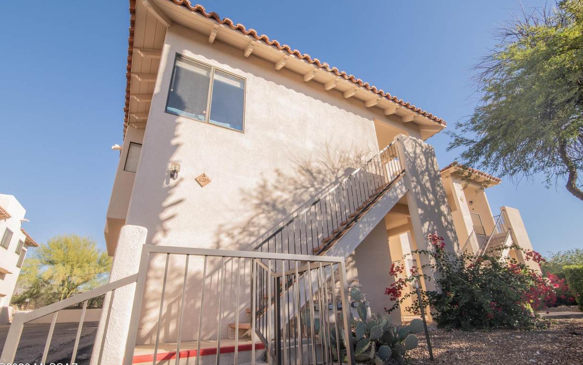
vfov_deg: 68.0
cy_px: 183
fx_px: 270
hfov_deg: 94.3
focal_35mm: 17
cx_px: 300
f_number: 22
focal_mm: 16
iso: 250
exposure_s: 1/40
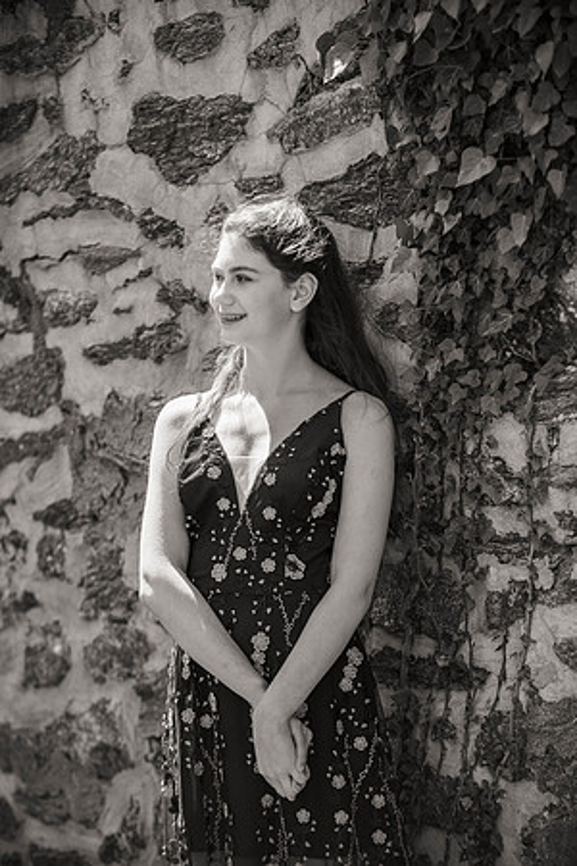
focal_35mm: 110
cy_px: 433
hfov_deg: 12.5
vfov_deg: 18.6
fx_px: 2644
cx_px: 288
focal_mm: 110
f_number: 3.2
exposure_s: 1/1600
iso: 400
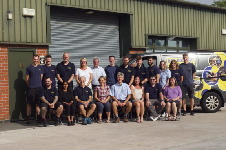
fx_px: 517
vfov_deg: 16.5
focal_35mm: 82
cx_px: 113
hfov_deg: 24.6
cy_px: 75
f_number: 11
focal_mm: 55
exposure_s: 1/160
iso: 100
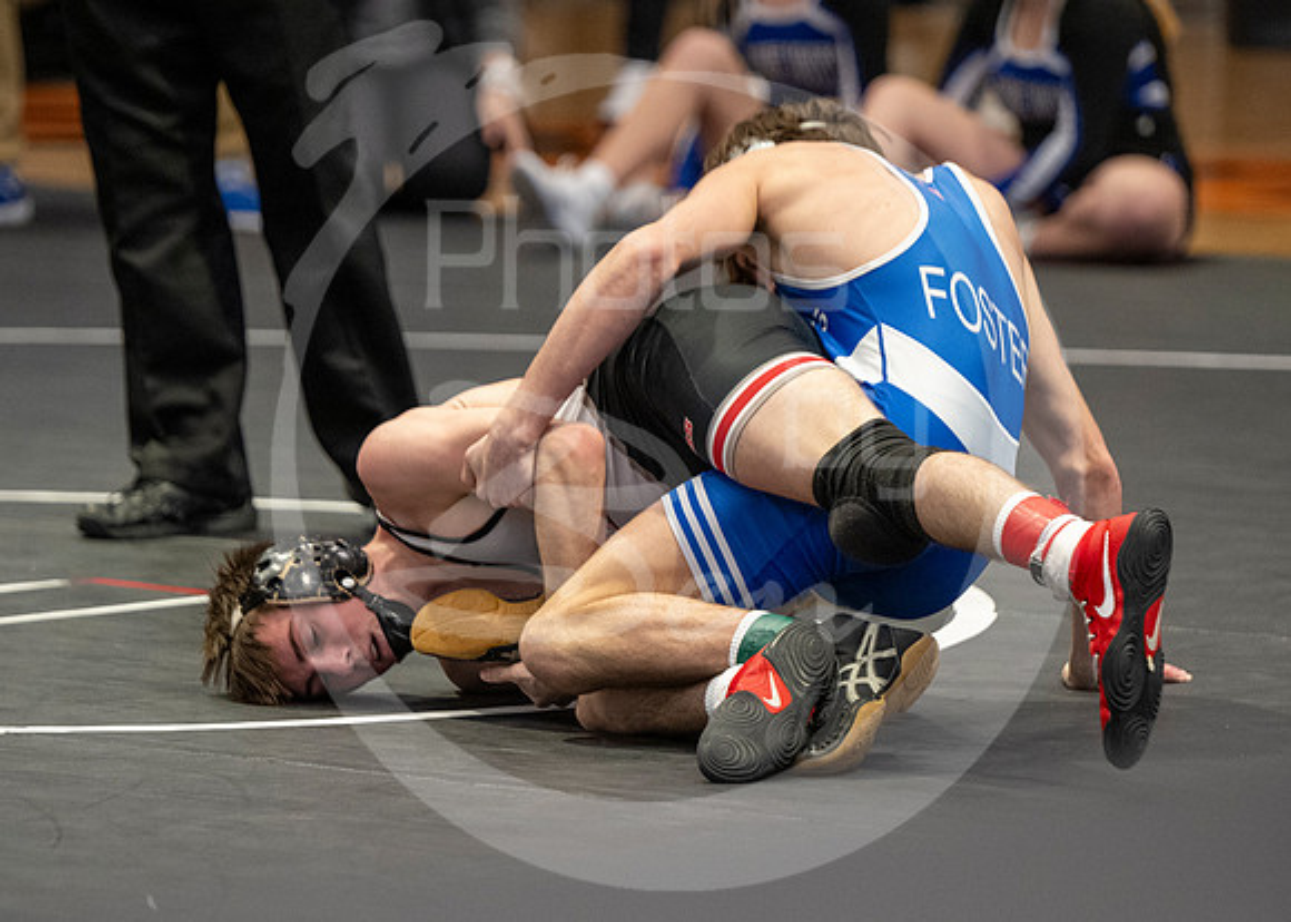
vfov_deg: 5.1
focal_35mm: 280
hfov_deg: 7.2
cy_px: 770
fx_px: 10259
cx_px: 668
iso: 3200
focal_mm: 160
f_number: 2.8
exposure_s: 1/1000
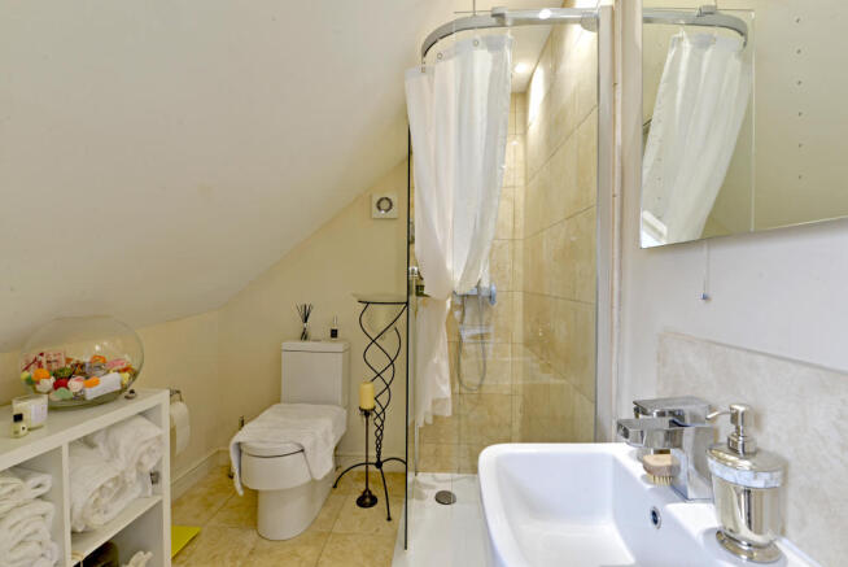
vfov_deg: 77.4
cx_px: 424
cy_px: 284
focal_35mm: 15
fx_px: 354
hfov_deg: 100.4
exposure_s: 1/5
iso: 400
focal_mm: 15
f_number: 11
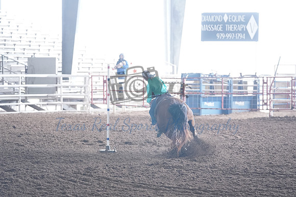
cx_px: 148
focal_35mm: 126
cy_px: 98
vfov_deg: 10.9
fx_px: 1036
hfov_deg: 16.3
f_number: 2.8
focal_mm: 126
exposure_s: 1/1000
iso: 6400
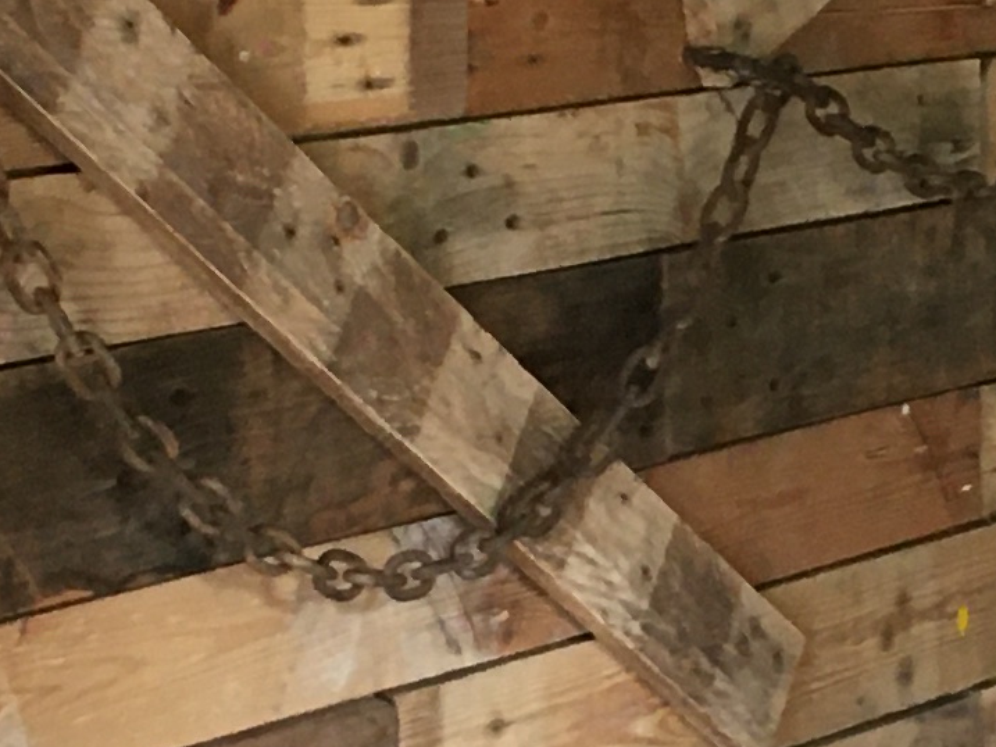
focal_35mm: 163
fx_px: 4691
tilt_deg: -8.3
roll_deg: +0.1
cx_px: 750
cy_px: 299
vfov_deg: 9.1
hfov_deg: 12.1
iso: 125
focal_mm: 4.15
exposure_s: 1/33
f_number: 2.2
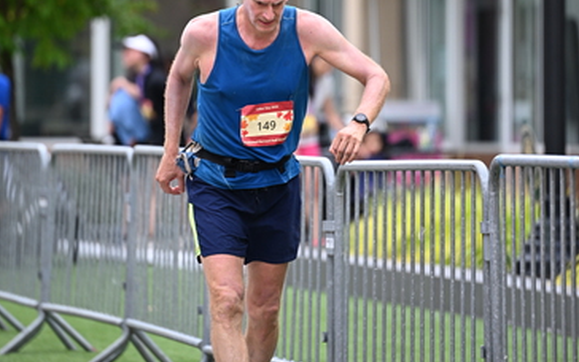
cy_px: 60
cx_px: 289
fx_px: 4863
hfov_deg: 6.8
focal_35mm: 308
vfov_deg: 4.3
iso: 640
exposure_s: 1/1600
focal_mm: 200
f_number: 2.8
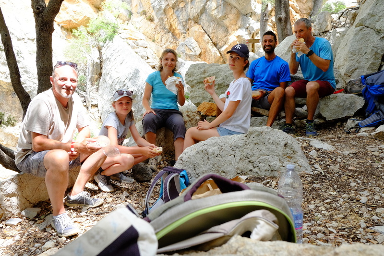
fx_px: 373
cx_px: 192
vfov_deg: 37.8
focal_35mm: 35
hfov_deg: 54.4
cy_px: 128
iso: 1250
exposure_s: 1/60
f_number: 8
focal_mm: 23
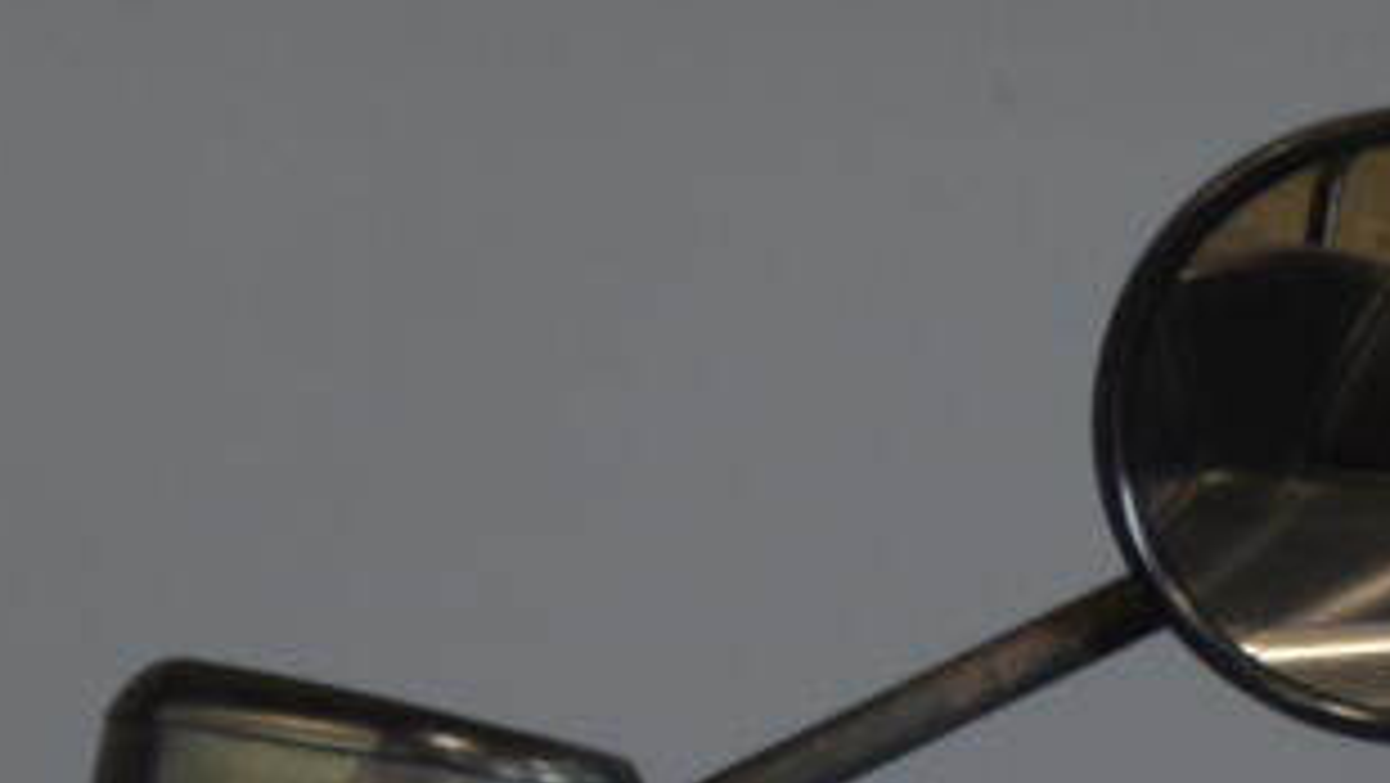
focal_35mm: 326
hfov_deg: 6.5
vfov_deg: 3.7
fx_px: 12019
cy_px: 1163
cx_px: -999
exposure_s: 1/30
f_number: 4.8
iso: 560
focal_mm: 32
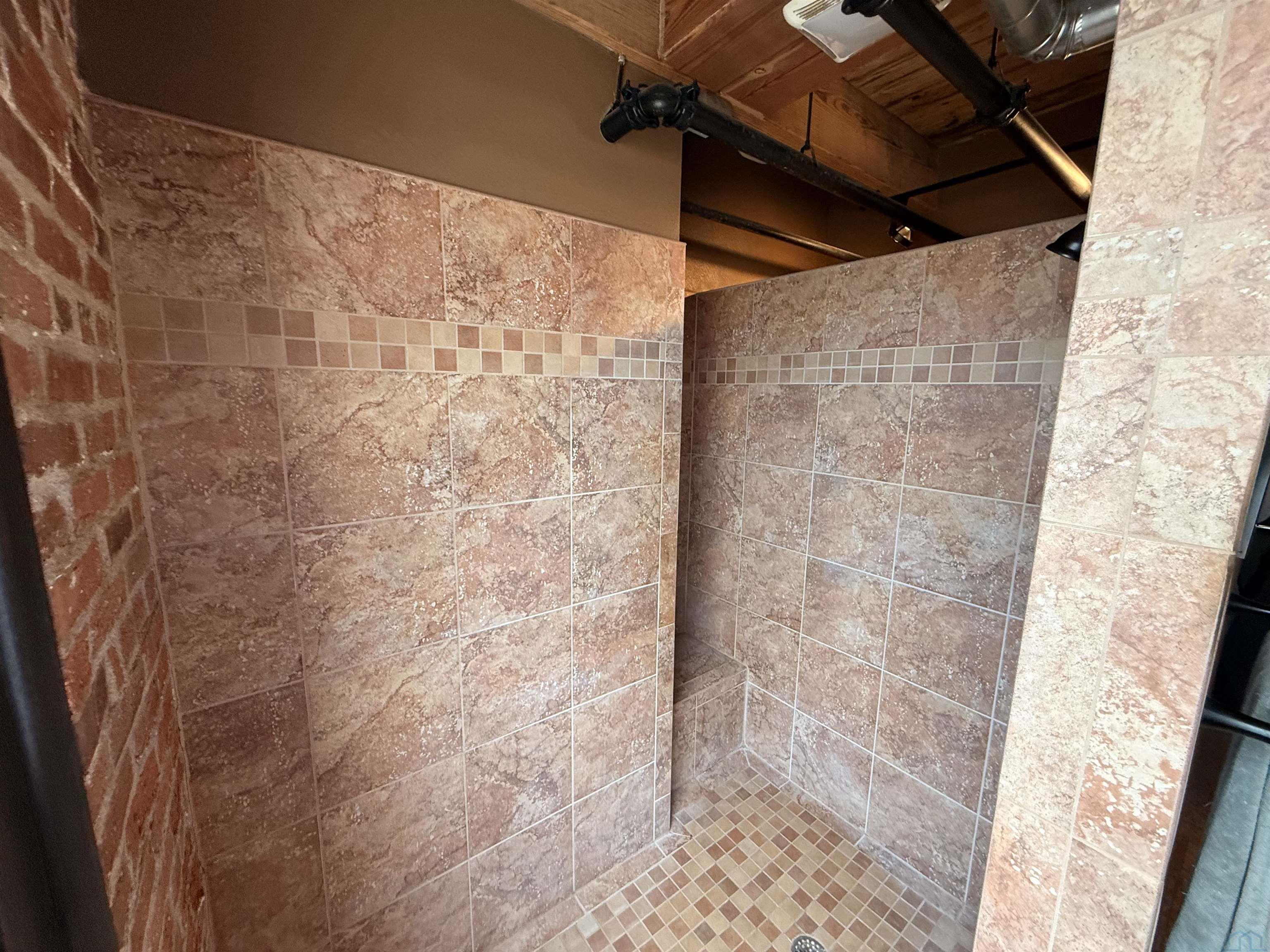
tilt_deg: -9.0
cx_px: 635
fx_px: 514
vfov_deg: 85.7
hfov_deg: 102.1
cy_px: 476
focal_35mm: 14
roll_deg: -1.4
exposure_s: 1/120
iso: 250
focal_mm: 2.22
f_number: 2.2
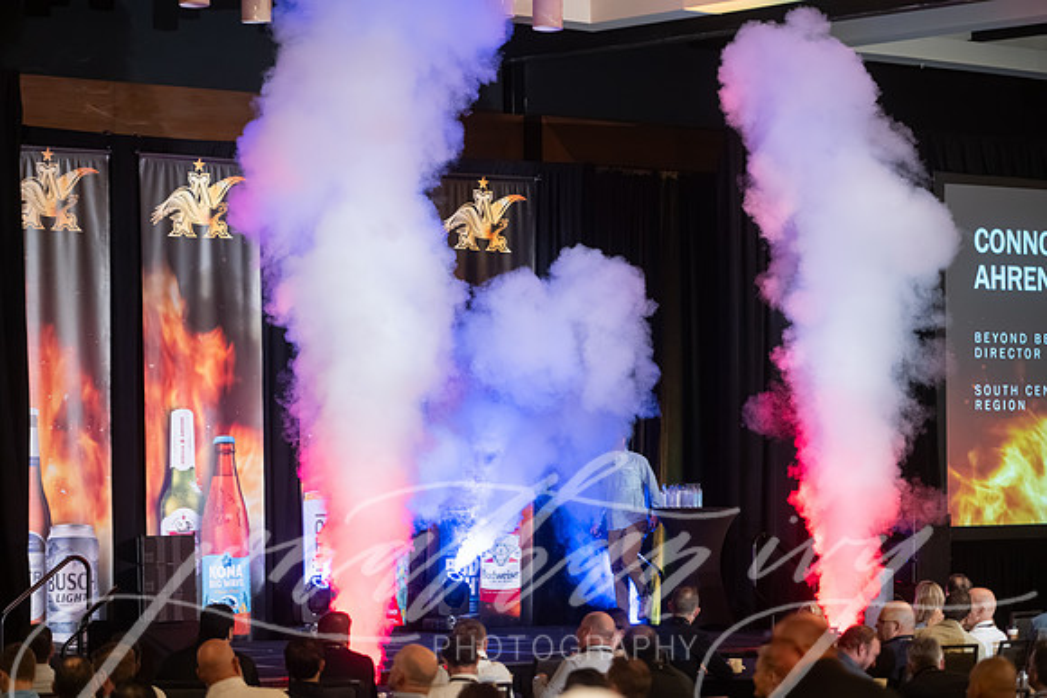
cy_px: 349
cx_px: 524
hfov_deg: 18.0
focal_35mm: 114
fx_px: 3306
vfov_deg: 12.1
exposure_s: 1/200
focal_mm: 112
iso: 2500
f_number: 2.8
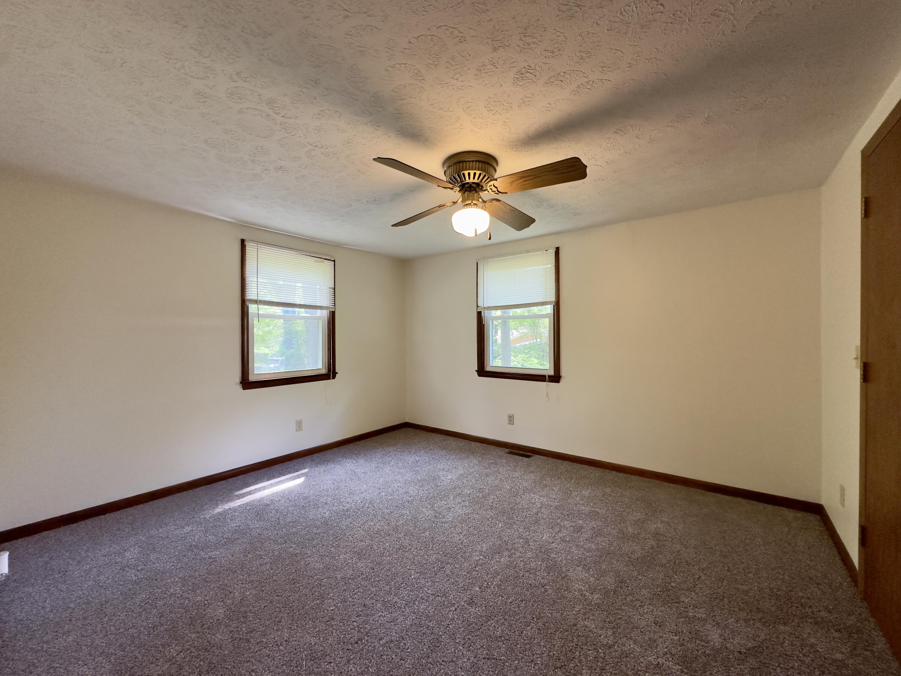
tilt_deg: -0.1
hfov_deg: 102.1
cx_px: 450
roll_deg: +0.7
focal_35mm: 14
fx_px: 364
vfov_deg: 85.7
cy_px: 338
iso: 250
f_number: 2.2
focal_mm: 2.22
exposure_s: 1/120
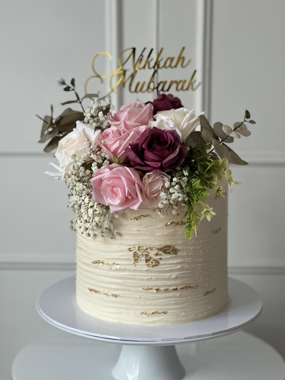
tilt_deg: -9.0
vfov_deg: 25.3
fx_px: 845
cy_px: 190
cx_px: 142
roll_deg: -0.1
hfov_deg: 19.1
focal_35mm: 77
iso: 160
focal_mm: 9
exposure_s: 1/121
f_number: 2.8
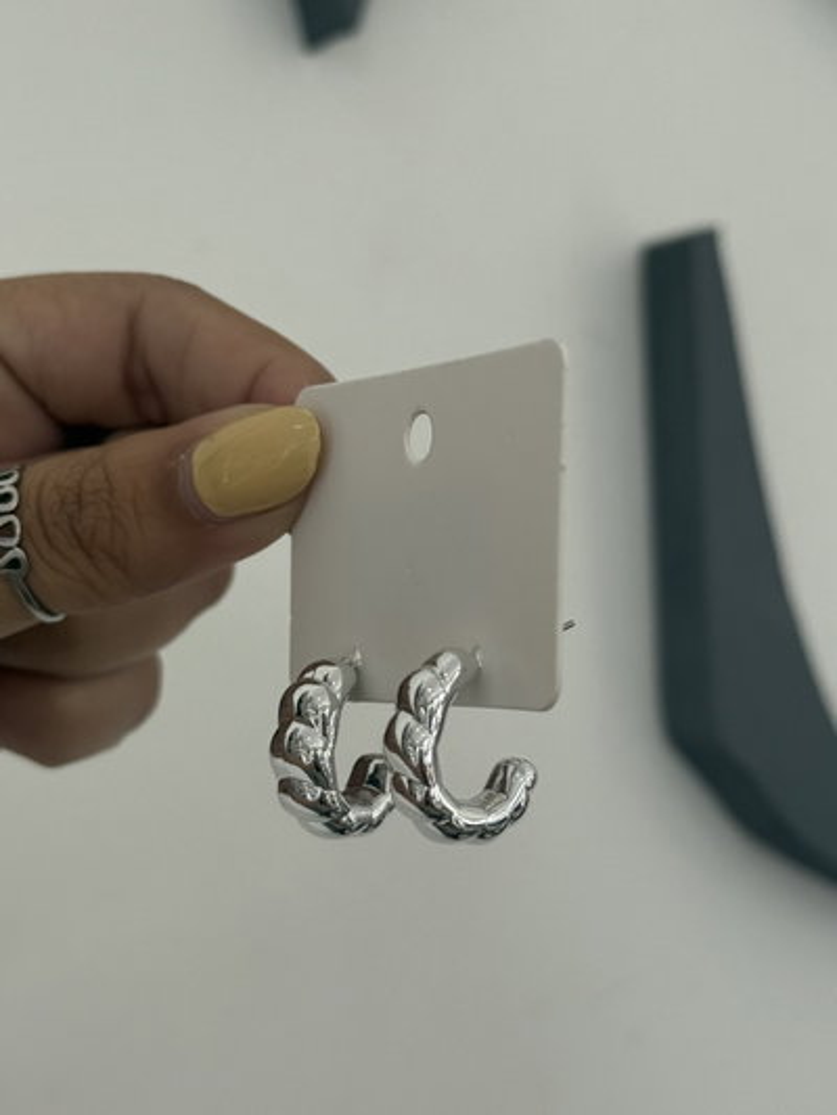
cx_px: 418
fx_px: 1547
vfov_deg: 39.6
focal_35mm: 48
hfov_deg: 30.3
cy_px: 558
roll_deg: +2.6
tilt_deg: +2.4
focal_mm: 6.76
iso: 80
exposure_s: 1/447
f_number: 1.78
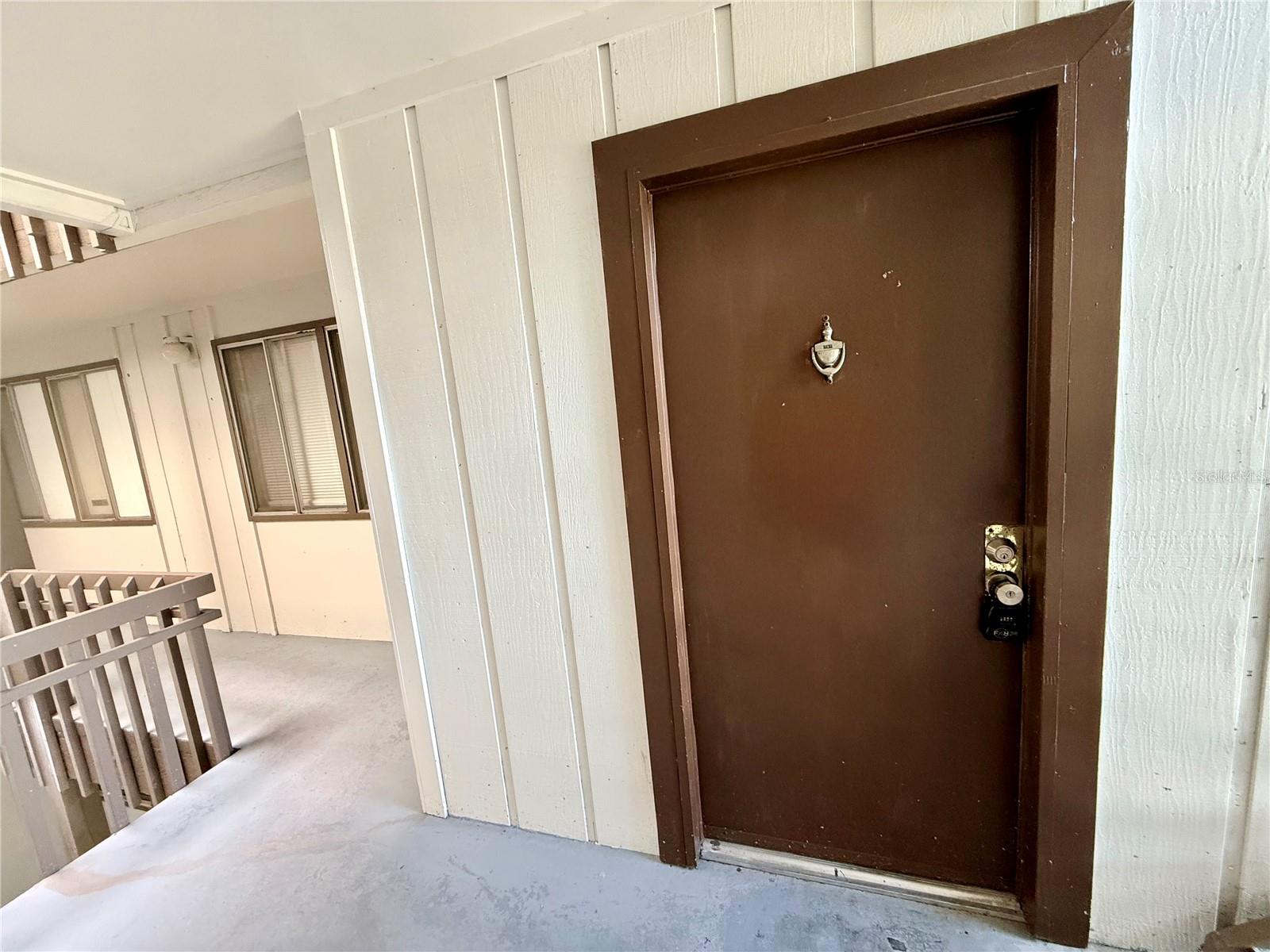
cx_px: 635
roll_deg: +5.1
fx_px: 514
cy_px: 476
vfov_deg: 85.7
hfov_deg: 102.1
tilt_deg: -6.8
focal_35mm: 14
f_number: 2.2
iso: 400
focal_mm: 2.22
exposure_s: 1/63
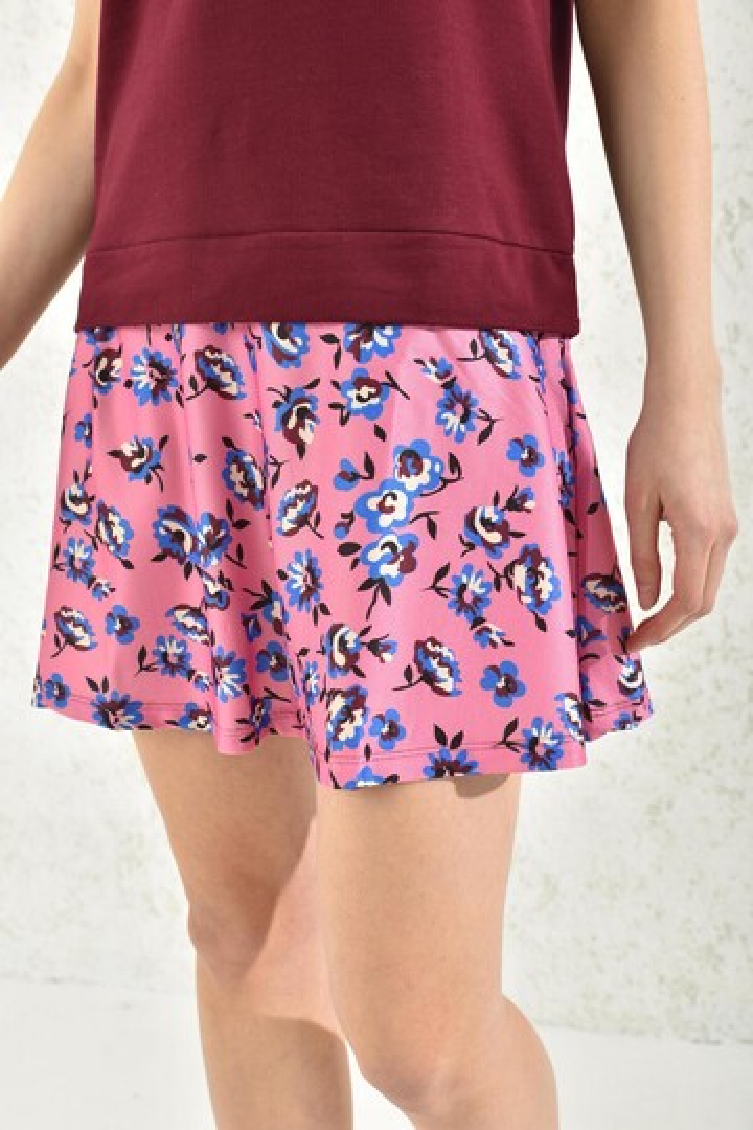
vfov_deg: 44.5
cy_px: 565
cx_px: 376
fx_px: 1380
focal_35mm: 44
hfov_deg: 30.5
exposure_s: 1/160
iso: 100
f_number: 7.1
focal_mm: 44
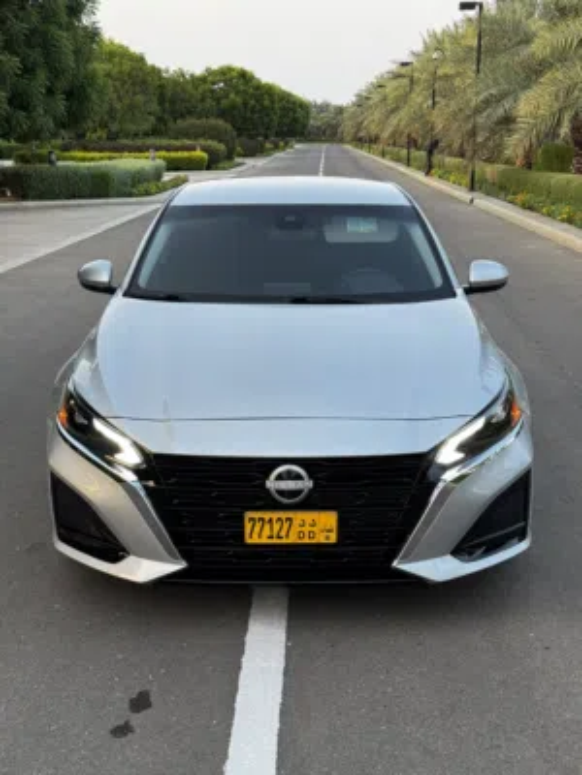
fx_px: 1076
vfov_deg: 39.7
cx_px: 291
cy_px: 388
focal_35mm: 48
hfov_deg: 30.3
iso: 64
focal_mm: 6.76
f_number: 1.78
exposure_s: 1/150
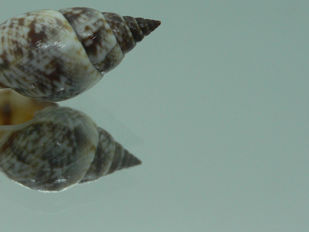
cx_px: 62
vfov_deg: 23.2
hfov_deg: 30.0
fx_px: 562
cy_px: 87
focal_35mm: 63
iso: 80
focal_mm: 4.6
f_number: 2.8
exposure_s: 1/60
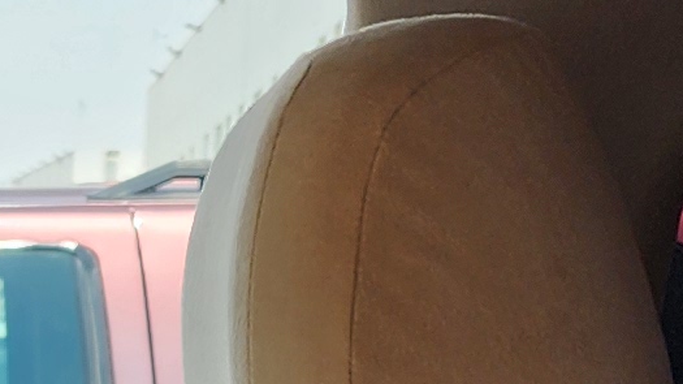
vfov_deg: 6.0
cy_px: 1047
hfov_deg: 11.1
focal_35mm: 191
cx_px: -95
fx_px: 3458
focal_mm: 6.4
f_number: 1.8
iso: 12
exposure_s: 1/363
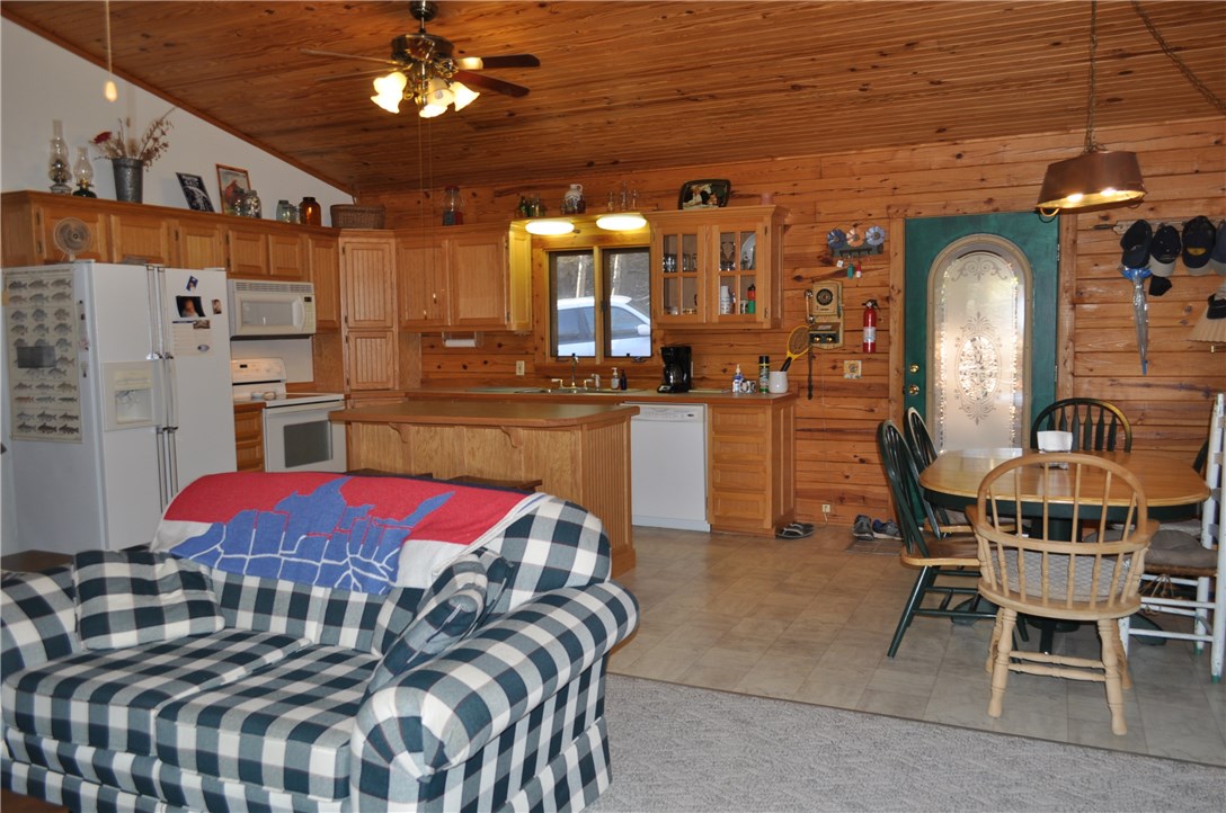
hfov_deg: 67.5
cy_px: 406
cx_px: 613
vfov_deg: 47.8
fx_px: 918
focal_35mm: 27
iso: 200
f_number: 5.6
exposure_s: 1/30
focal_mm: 18
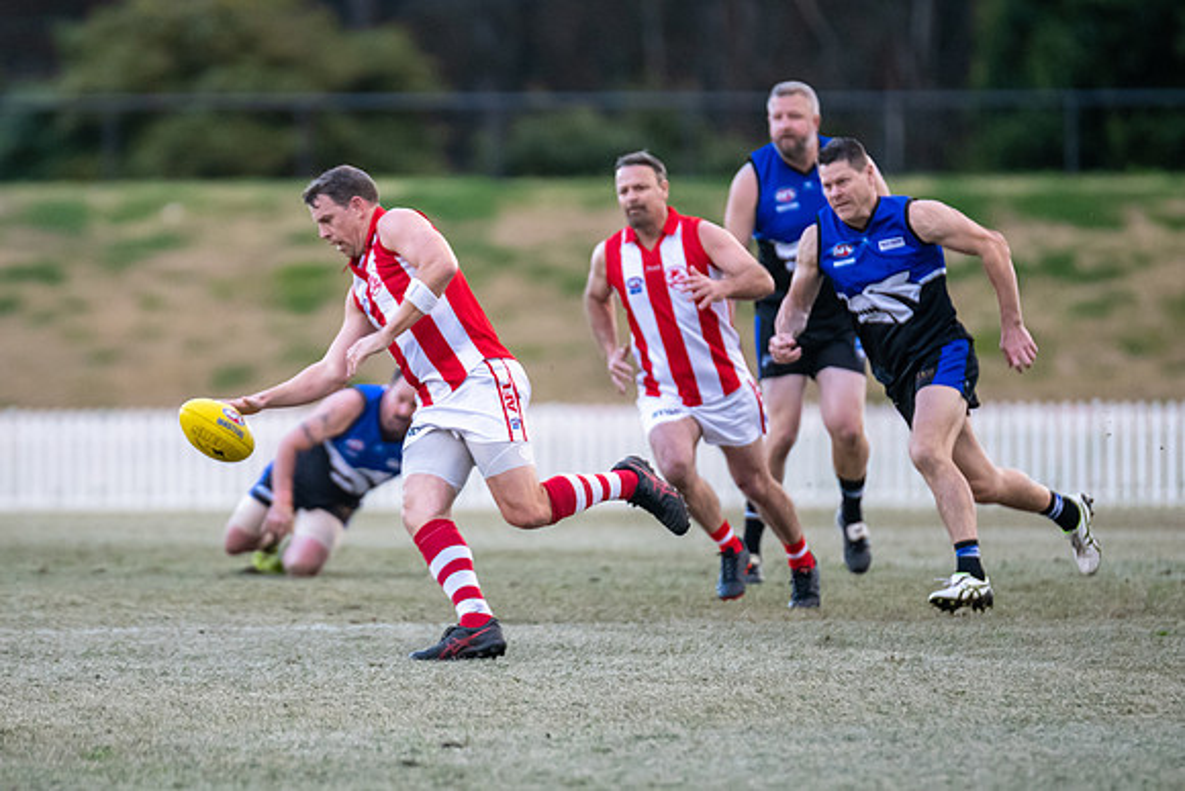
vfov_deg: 2.7
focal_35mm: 506
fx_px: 16671
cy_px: 424
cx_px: 489
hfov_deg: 4.1
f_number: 2.8
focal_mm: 300
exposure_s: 1/1250
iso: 2200
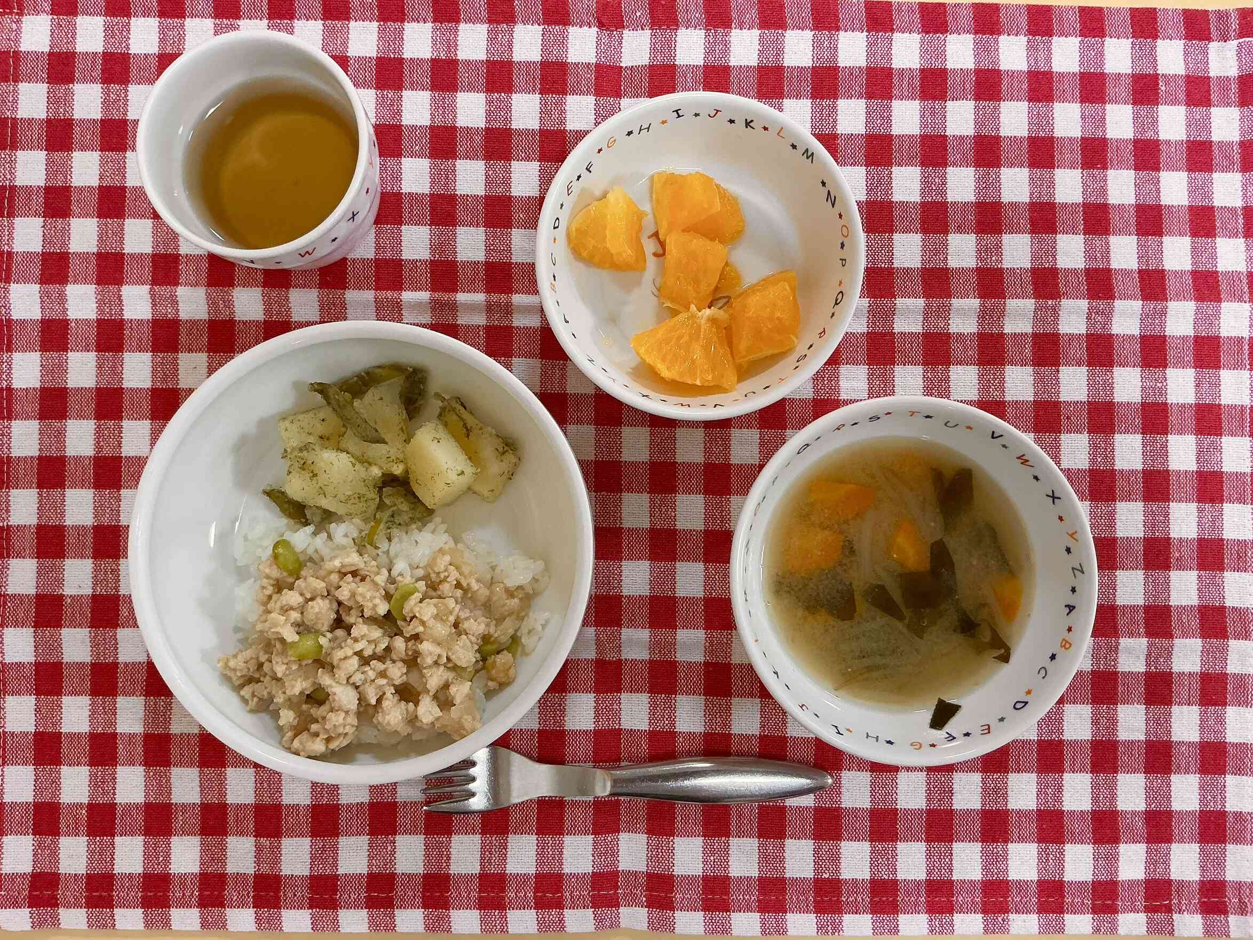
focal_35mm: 29
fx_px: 1050
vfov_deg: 48.2
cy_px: 470
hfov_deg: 61.7
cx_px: 626
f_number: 1.8
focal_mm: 3
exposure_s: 1/60
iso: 64
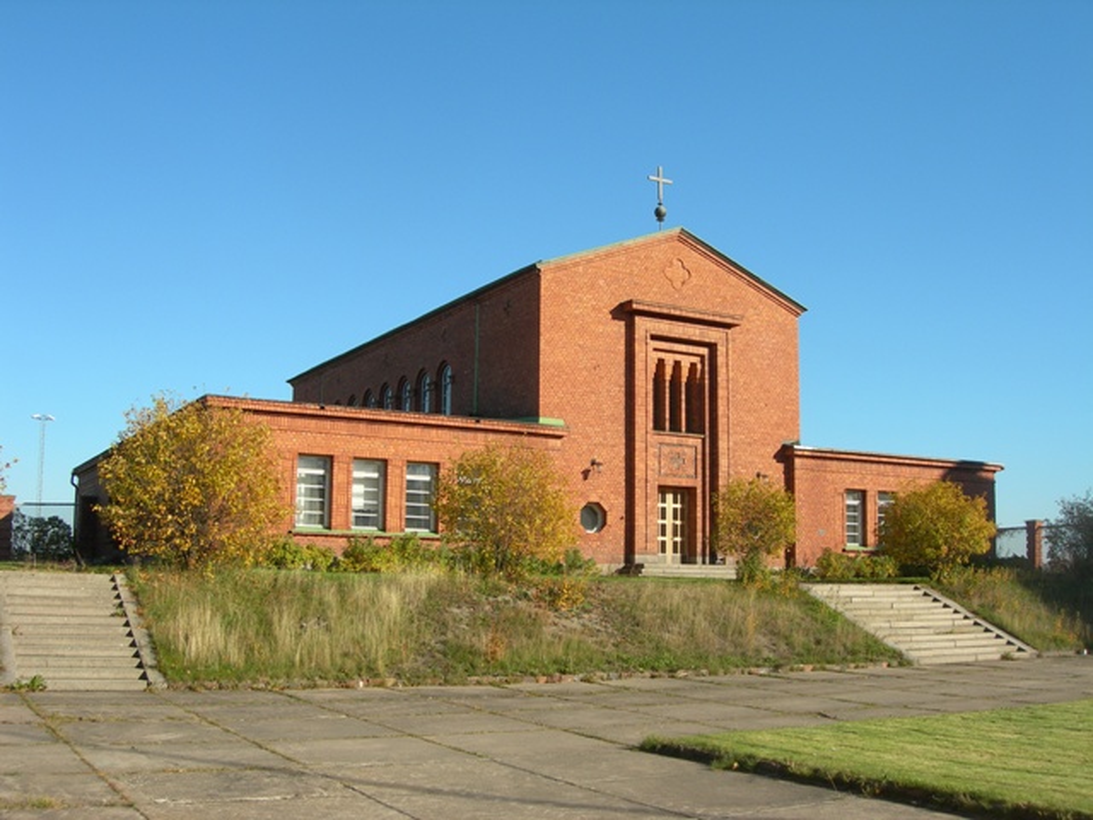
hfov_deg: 49.0
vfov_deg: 37.7
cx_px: 546
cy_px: 410
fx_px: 1200
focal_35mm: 38
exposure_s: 1/353
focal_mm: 7.8
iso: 50
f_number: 4.8
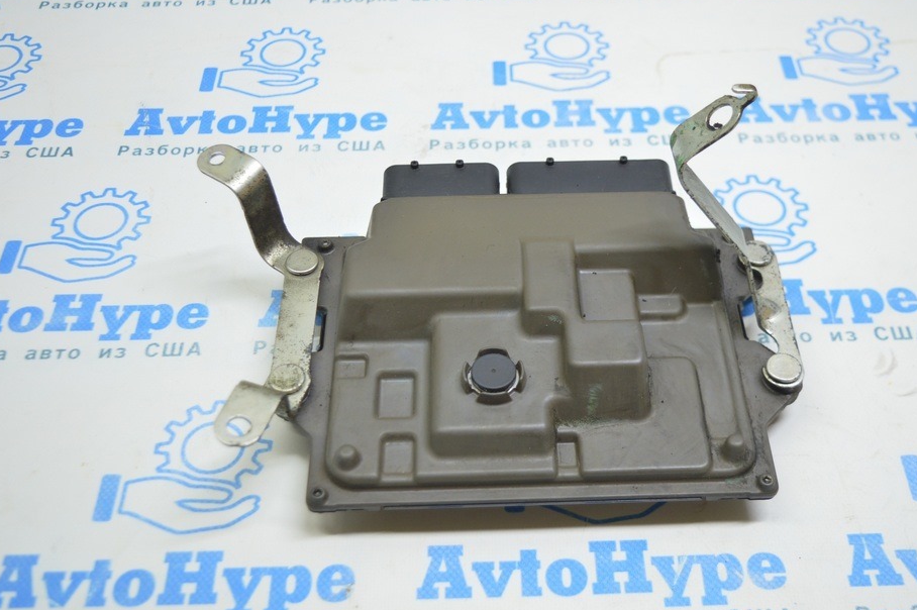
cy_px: 298
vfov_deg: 30.5
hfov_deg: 44.5
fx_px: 1120
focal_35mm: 44
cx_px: 493
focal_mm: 26
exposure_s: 1/40
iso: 400
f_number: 4
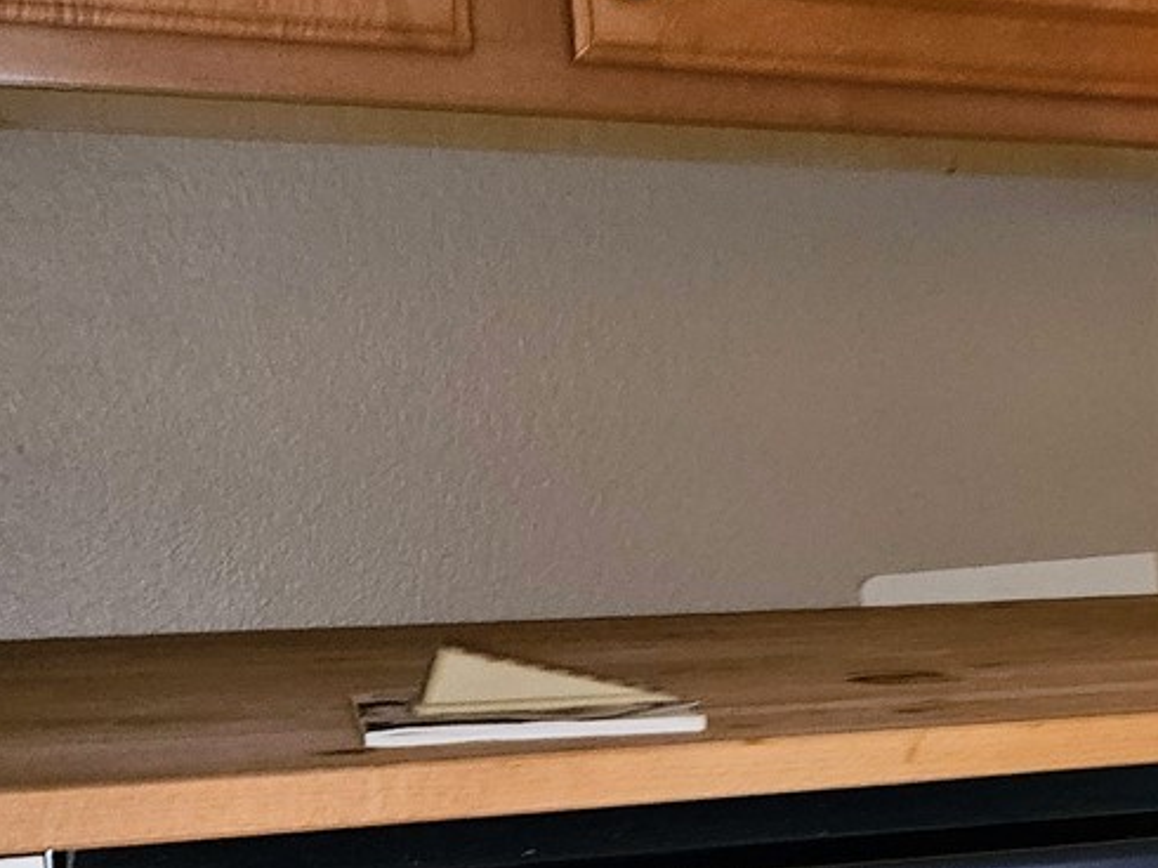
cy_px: 790
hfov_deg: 23.5
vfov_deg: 19.3
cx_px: 1427
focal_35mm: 75
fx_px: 2508
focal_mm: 5.4
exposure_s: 1/8.75
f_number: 1.8
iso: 250
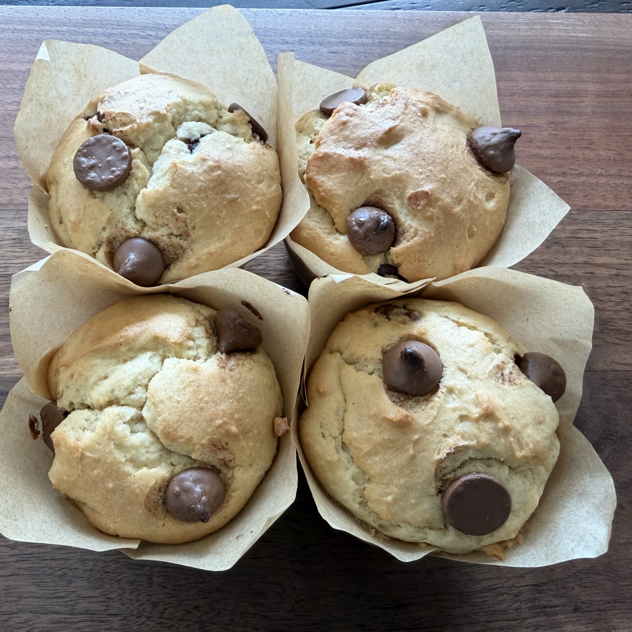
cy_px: 320
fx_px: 599
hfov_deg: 55.6
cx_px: 290
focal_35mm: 29
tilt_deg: -73.5
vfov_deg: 55.6
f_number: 2.2
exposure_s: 1/120
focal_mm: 2.22
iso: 125
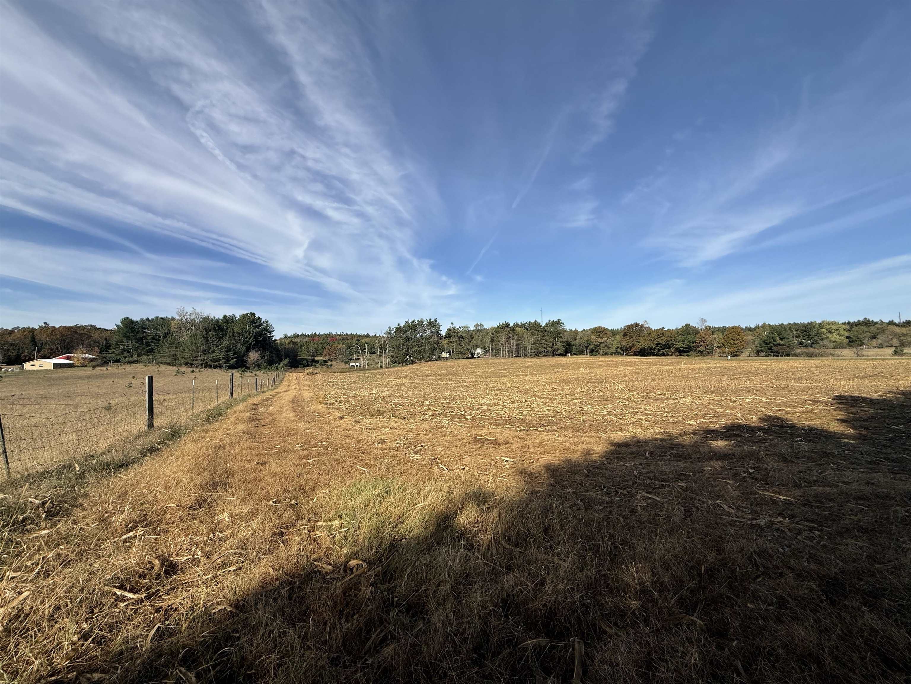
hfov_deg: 102.1
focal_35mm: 14
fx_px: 368
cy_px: 342
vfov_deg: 85.7
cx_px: 456
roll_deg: +0.4
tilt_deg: +3.3
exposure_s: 1/2506
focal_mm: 2.22
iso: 50
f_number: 2.2
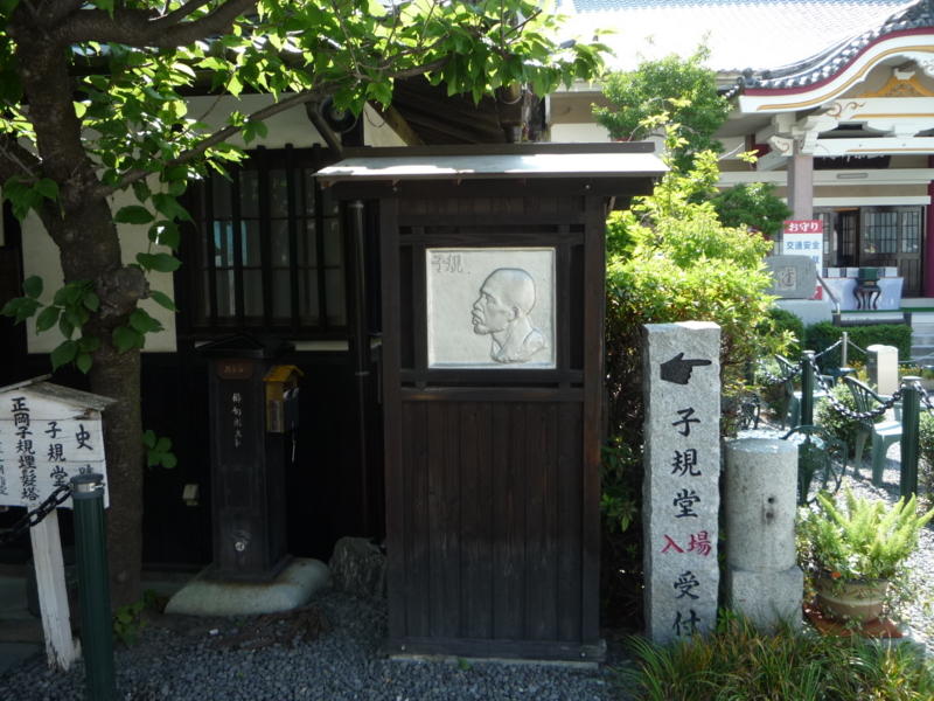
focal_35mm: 30
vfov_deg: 46.8
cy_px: 350
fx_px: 809
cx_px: 467
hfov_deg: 60.0
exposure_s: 1/100
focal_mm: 5.2
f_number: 4
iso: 100
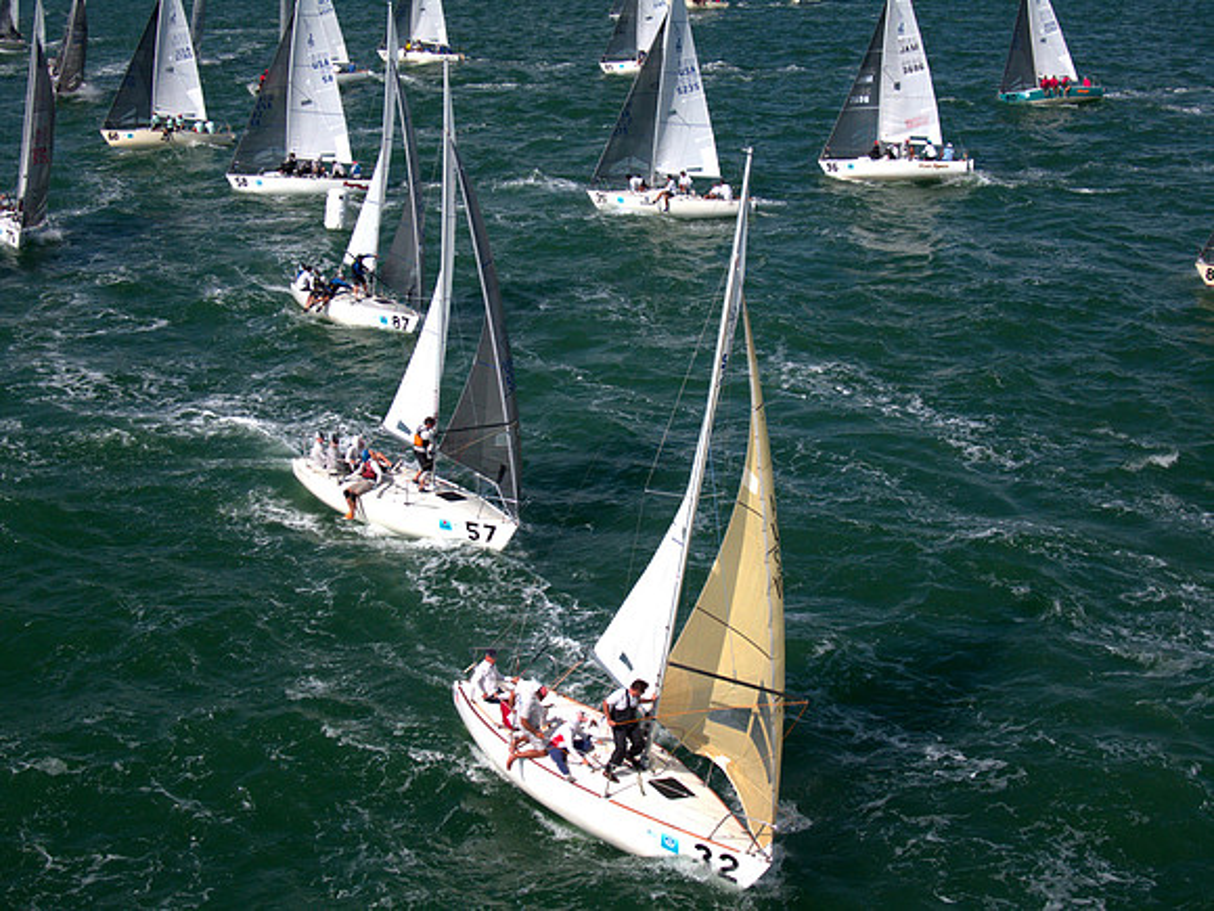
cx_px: 607
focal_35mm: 48
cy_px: 456
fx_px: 1683
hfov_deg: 39.7
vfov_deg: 30.3
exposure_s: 1/1600
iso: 100
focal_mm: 8.6
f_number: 3.8
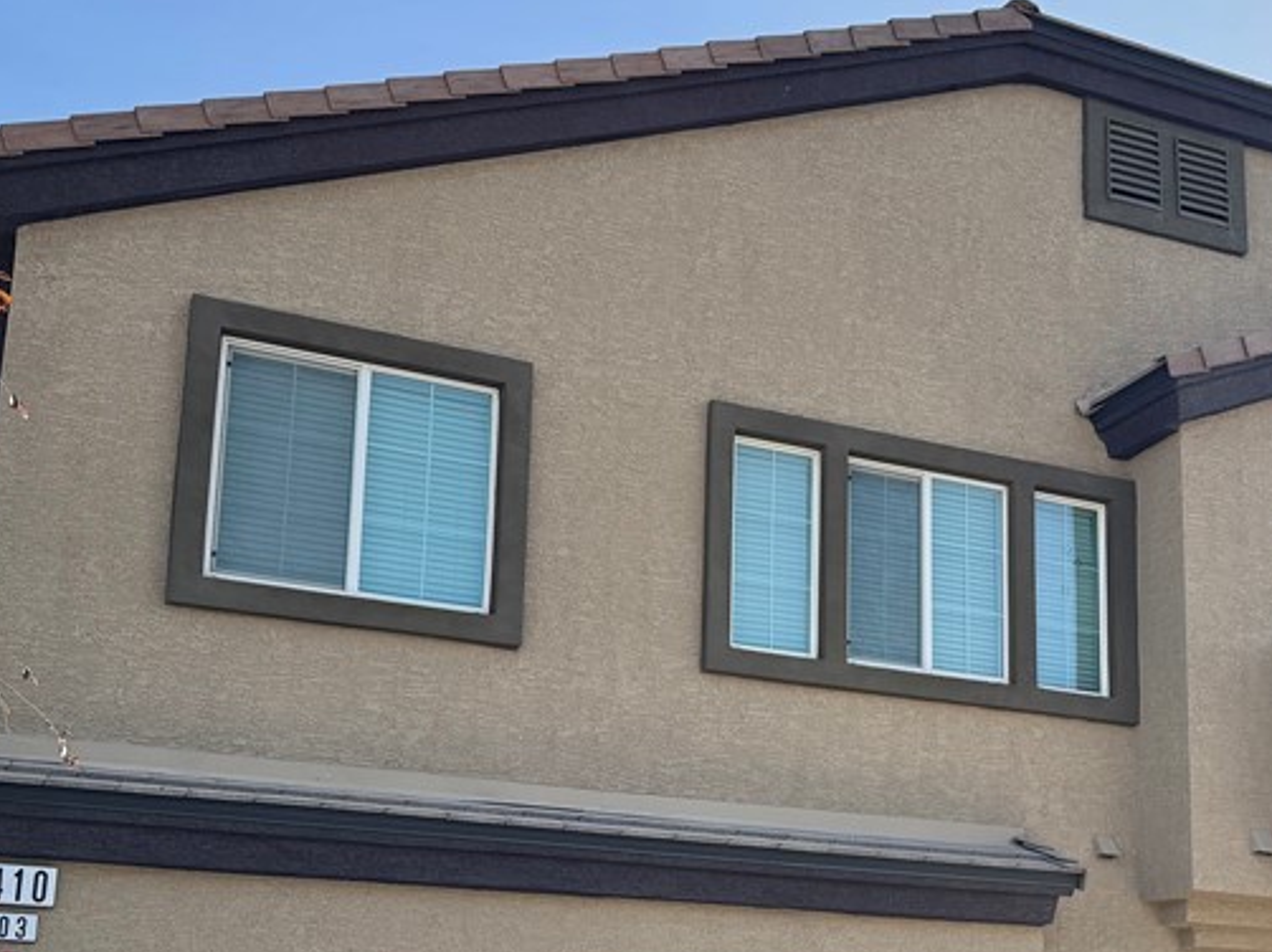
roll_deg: -1.6
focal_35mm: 49
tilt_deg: +11.8
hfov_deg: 38.6
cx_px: 824
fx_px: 1800
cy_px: 747
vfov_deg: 29.1
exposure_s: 1/2833
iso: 80
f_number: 1.78
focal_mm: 6.76
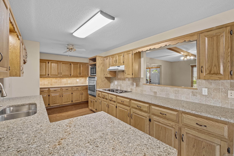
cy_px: 78
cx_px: 117
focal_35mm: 15
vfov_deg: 77.3
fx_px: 97
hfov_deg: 100.4
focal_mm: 10
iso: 400
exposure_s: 1/2.5
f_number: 7.1
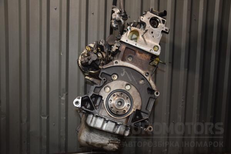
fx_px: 212
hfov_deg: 57.2
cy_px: 77
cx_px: 116
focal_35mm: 33
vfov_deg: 40.0
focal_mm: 22
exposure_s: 1/60
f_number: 5
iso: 800
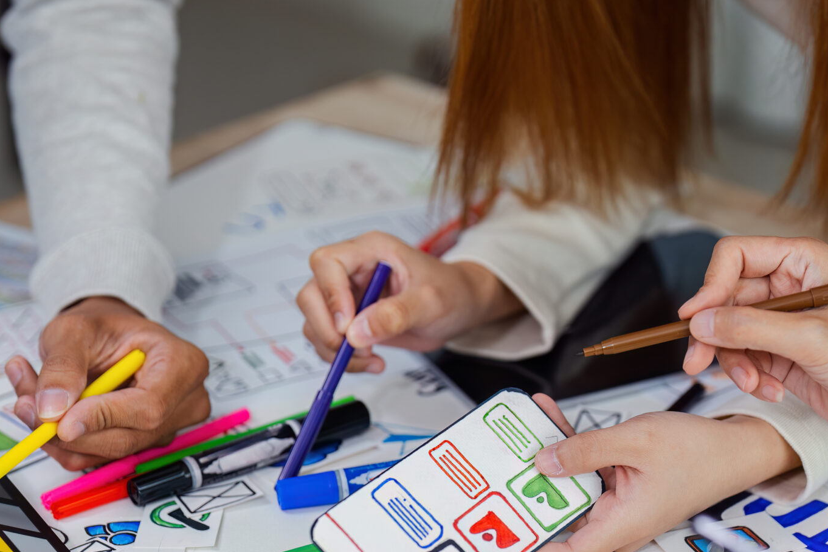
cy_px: 338
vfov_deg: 14.5
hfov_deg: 21.6
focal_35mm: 94
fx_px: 2162
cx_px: 522
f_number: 2
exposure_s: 1/640
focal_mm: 50
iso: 400
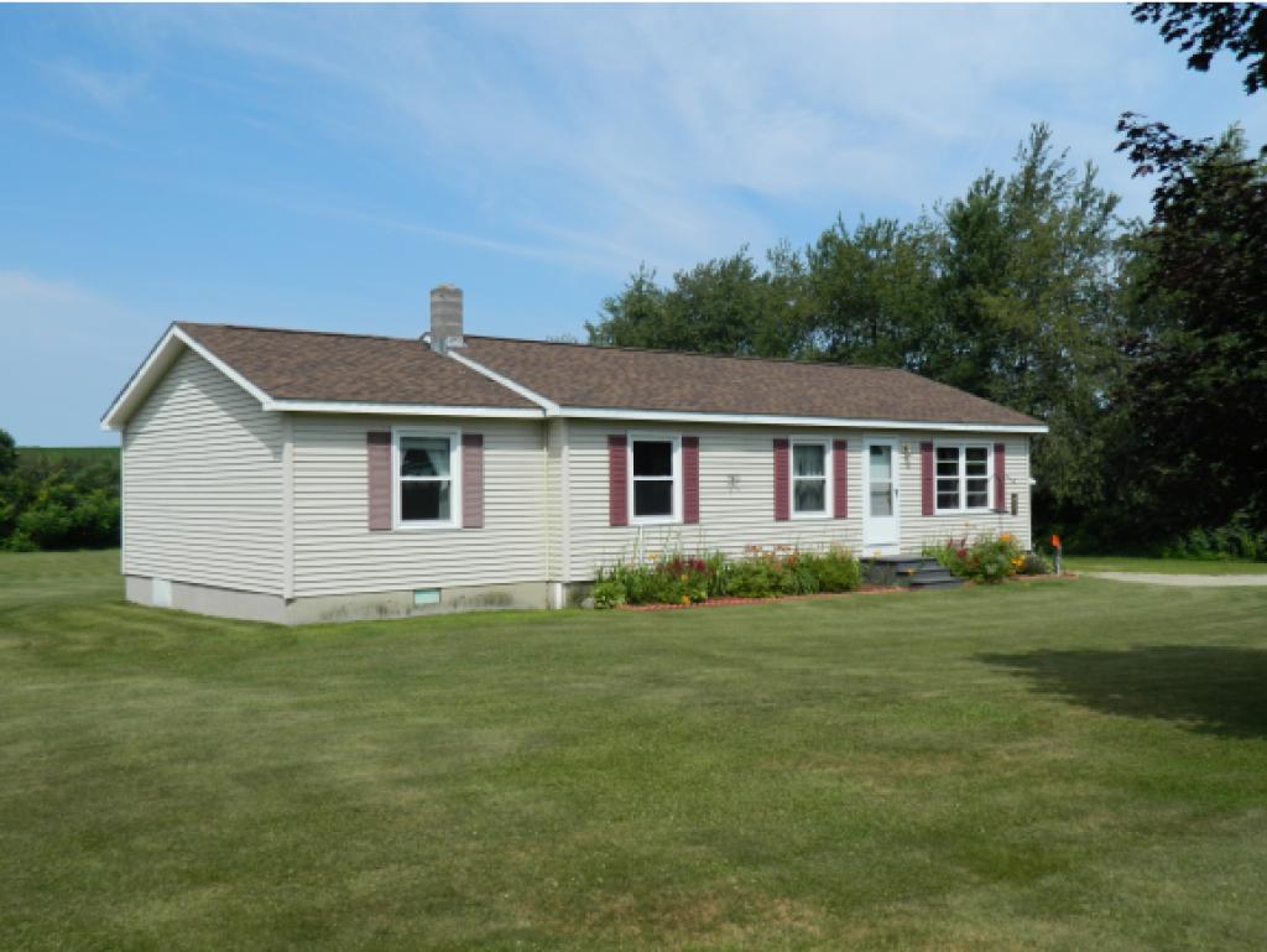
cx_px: 634
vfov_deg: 40.7
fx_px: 1282
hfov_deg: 52.6
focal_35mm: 35
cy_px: 476
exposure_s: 1/160
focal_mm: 6.2
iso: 80
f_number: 9.4
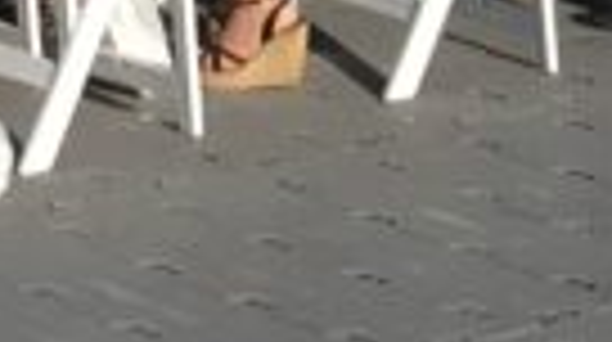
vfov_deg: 4.5
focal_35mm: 238
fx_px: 3856
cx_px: 270
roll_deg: +0.2
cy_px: -1238
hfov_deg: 9.1
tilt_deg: +7.3
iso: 25
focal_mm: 4.15
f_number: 2.2
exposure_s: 1/1672
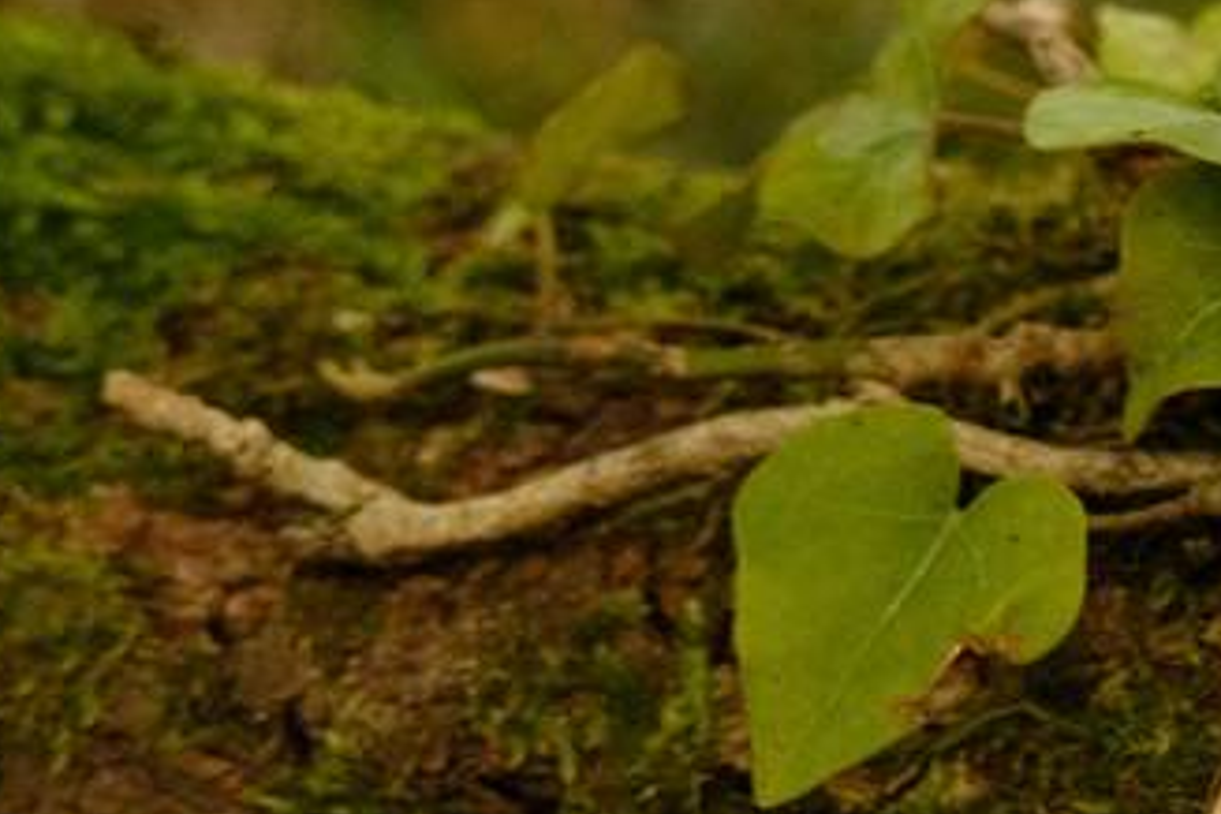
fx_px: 5799
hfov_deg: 10.5
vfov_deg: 8.0
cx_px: 2871
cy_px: 596
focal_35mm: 171
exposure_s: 1/180
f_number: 5.6
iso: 640
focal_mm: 23.5
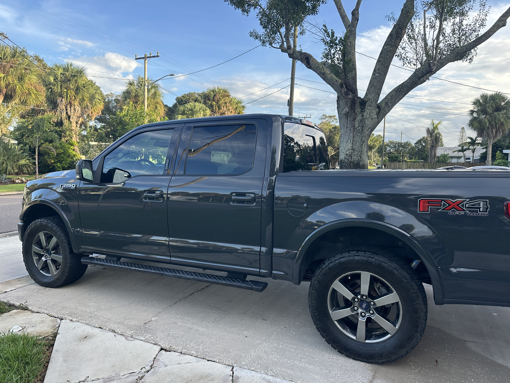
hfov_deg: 71.6
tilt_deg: -4.5
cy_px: 192
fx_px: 354
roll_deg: -1.7
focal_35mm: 24
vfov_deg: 56.8
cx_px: 255
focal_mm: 6.86
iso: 80
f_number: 1.78
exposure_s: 1/663
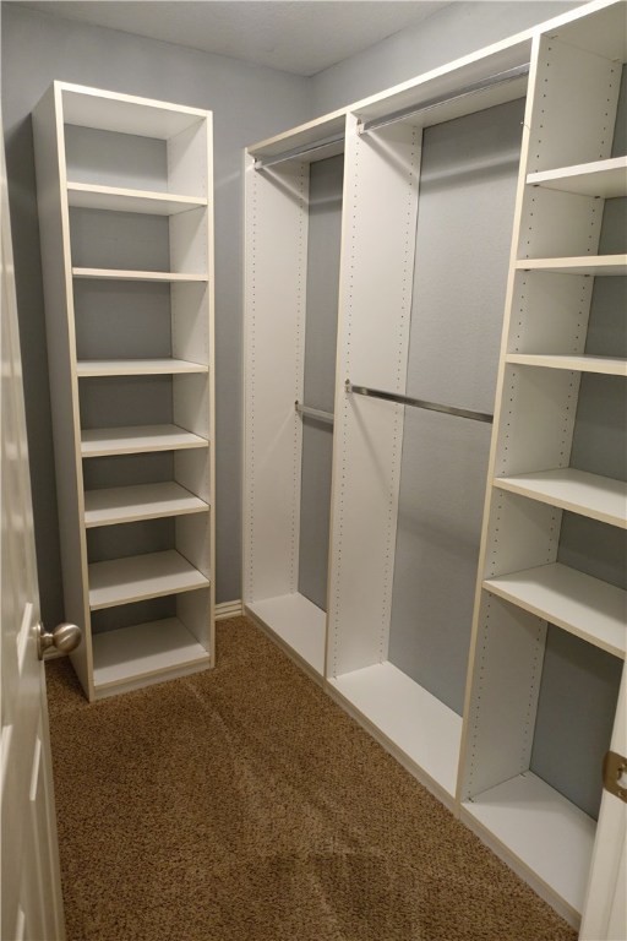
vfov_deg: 73.7
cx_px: 314
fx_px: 627
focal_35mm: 24
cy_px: 470
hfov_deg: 53.1
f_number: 1.8
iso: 320
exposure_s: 1/30
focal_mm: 8.8
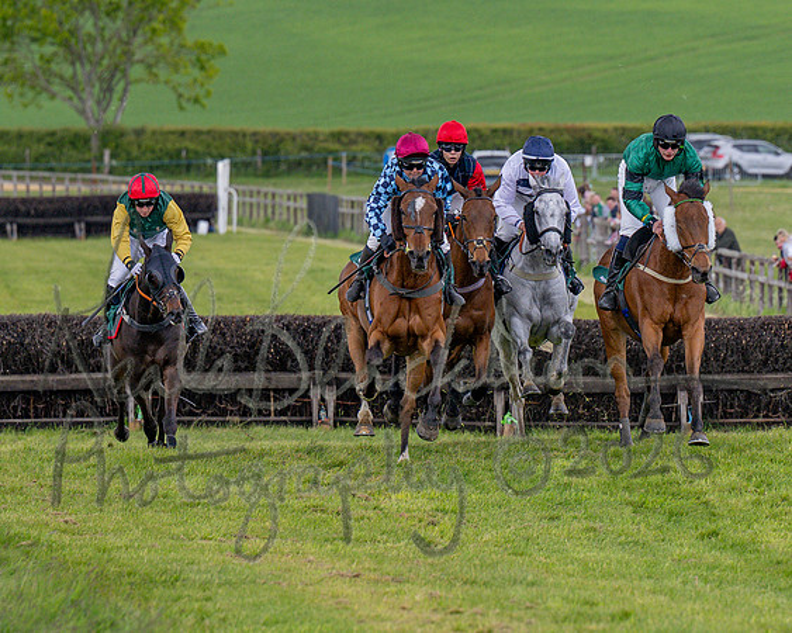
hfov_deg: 4.1
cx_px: 371
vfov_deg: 3.3
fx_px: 11061
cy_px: 423
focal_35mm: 472
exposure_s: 1/1600
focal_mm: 165
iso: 400
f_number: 4
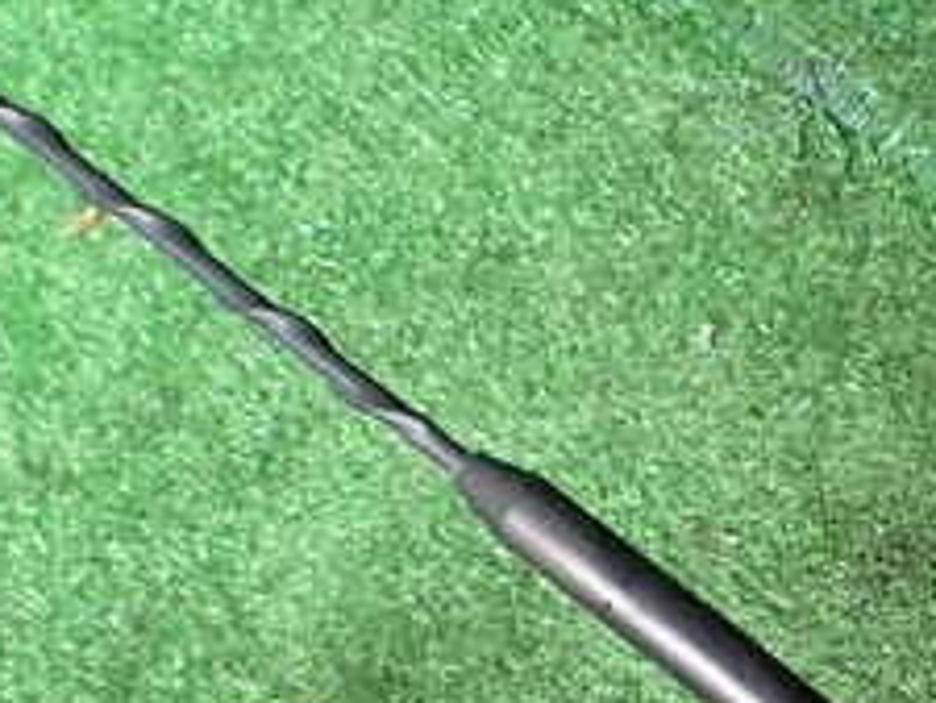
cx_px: 661
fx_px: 2164
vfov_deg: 18.2
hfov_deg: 24.2
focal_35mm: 80
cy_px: 595
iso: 320
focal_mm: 5.4
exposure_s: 1/125
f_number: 2.3
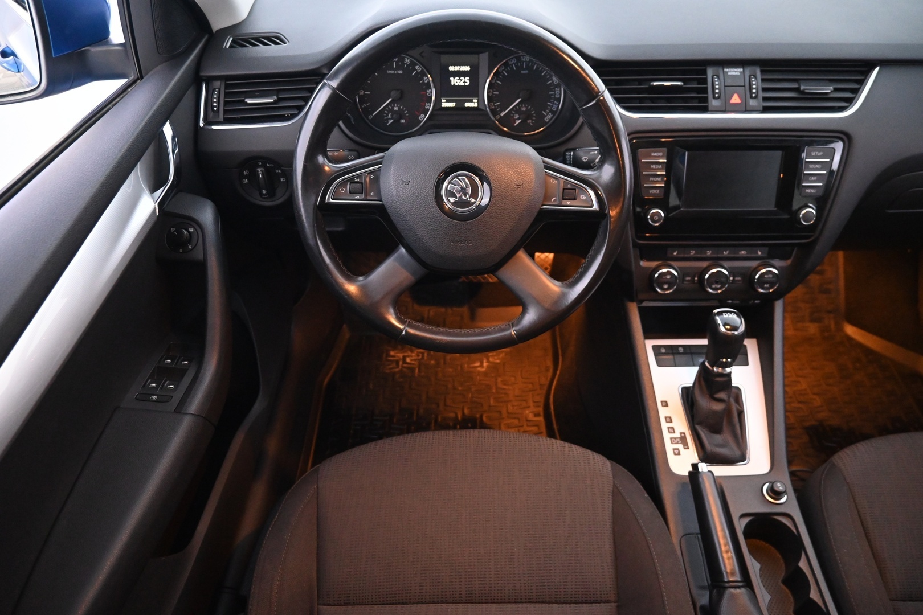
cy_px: 308
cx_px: 462
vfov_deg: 53.1
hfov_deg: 73.7
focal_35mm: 24
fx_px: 615
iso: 4000
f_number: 3.5
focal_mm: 16
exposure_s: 1/25
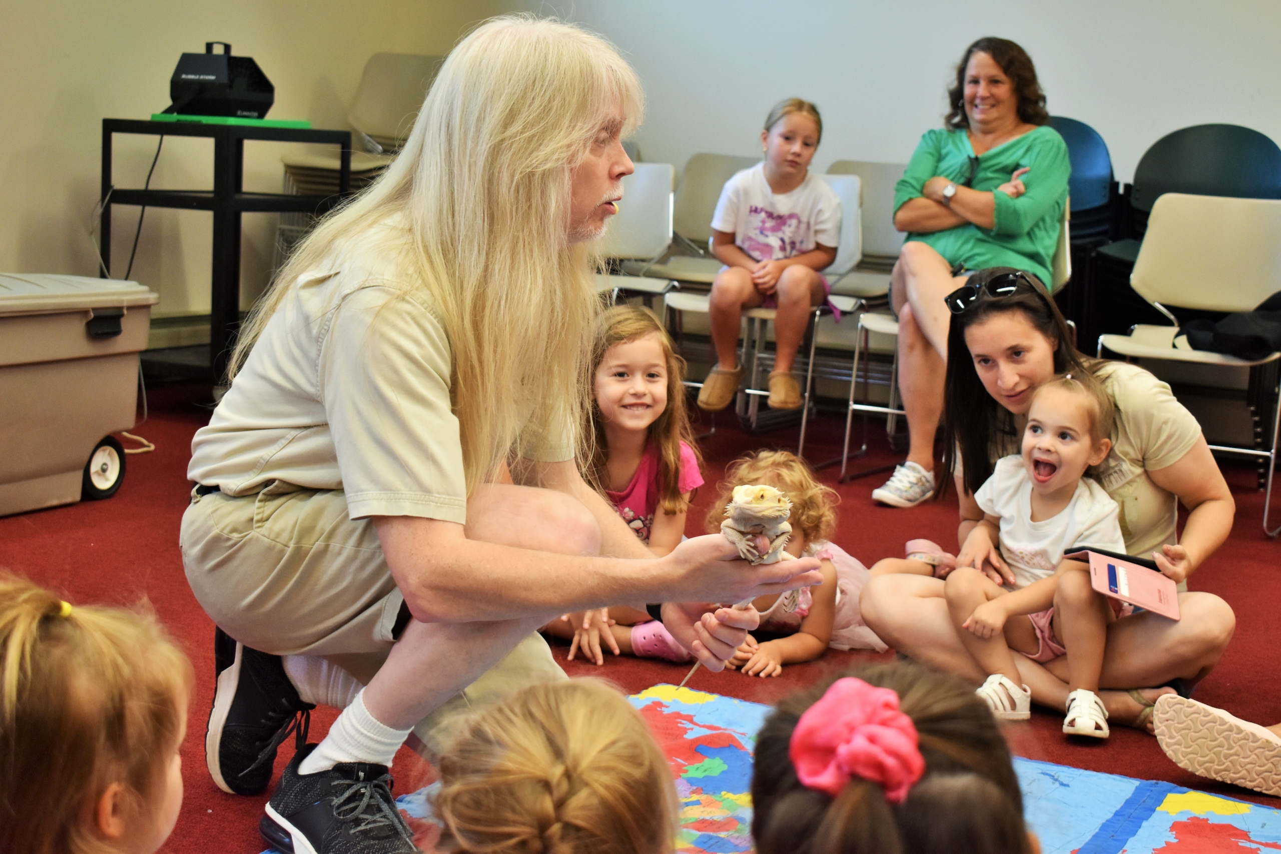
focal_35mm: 57
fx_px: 2028
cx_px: 640
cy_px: 427
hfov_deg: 35.1
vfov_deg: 23.8
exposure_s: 1/160
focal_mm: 38
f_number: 4.8
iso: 800
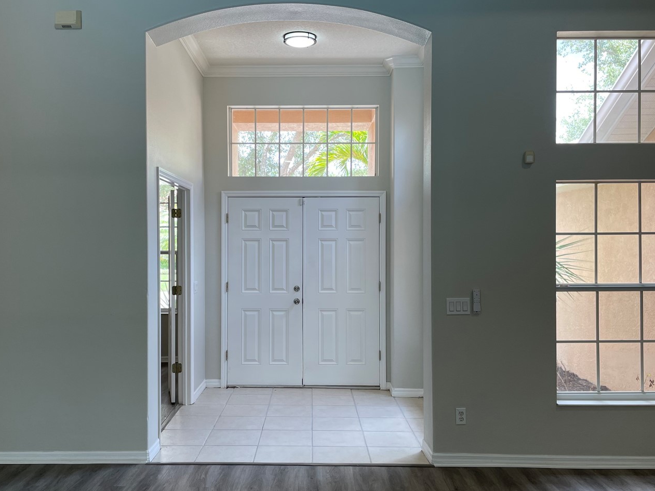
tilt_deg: -1.4
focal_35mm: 33
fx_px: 624
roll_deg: +0.1
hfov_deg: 55.3
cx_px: 302
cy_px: 249
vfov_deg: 42.9
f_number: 1.6
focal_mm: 4.2
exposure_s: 1/120
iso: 40
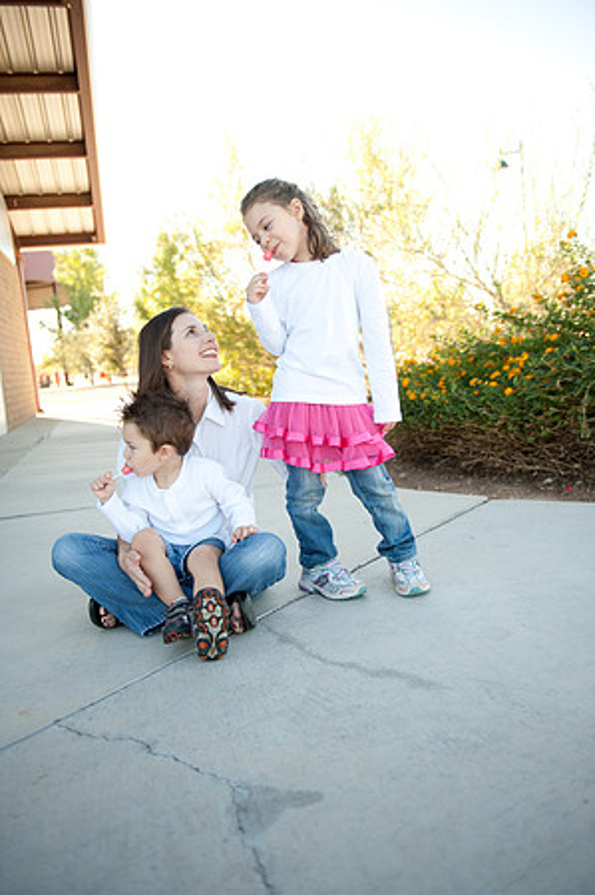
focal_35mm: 29
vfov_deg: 63.7
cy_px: 448
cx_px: 298
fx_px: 721
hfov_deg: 44.9
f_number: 2.8
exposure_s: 1/500
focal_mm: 29
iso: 200
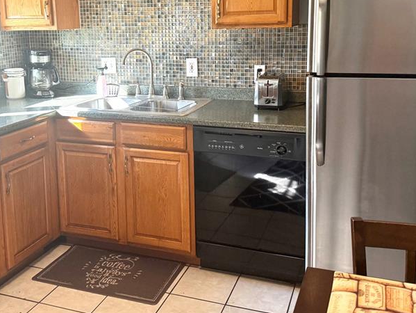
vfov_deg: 34.7
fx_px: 493
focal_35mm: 41
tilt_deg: -9.4
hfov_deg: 45.6
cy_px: 94
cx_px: 174
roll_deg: +1.9
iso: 320
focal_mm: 6.76
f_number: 1.78
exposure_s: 1/120
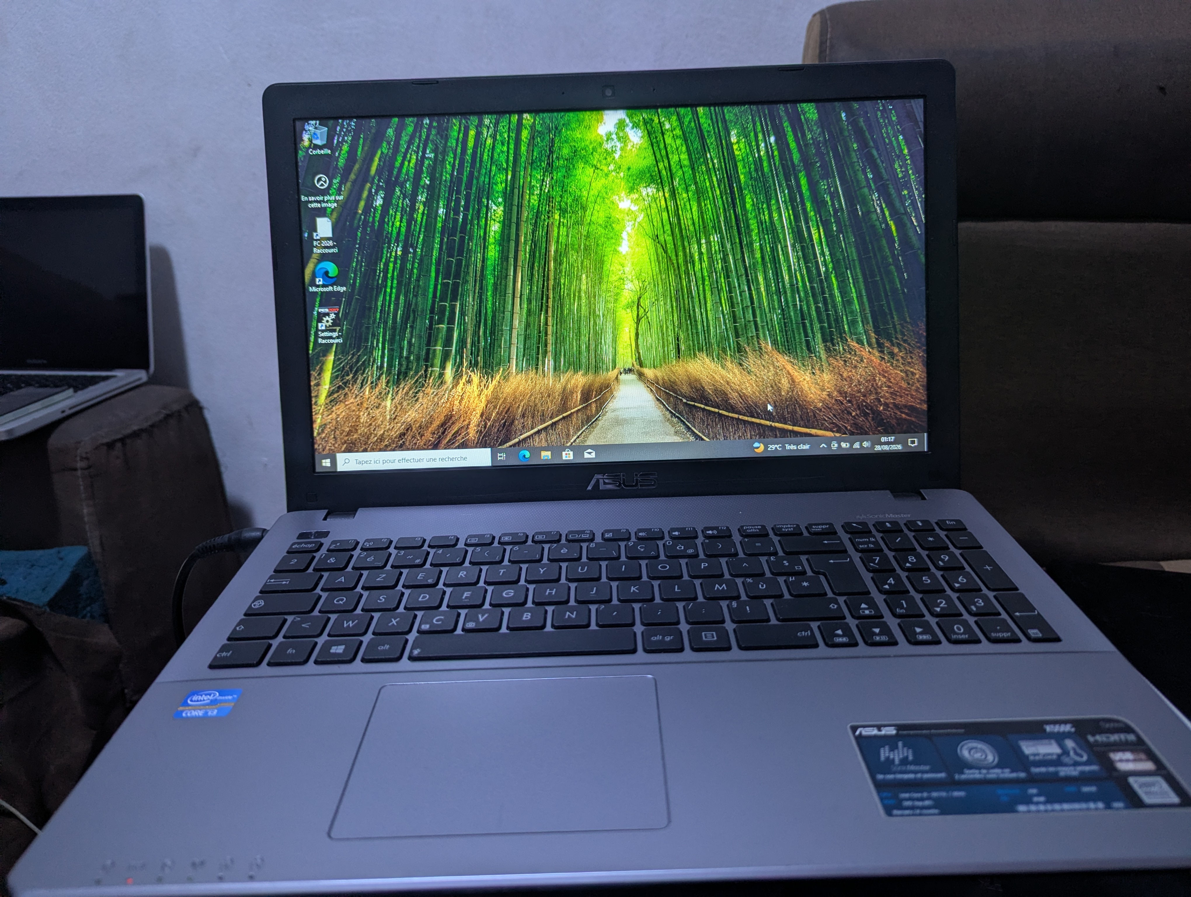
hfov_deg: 71.5
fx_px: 827
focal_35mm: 24
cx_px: 596
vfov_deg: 56.9
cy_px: 448
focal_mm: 6.81
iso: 57
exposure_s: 1/25
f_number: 1.85
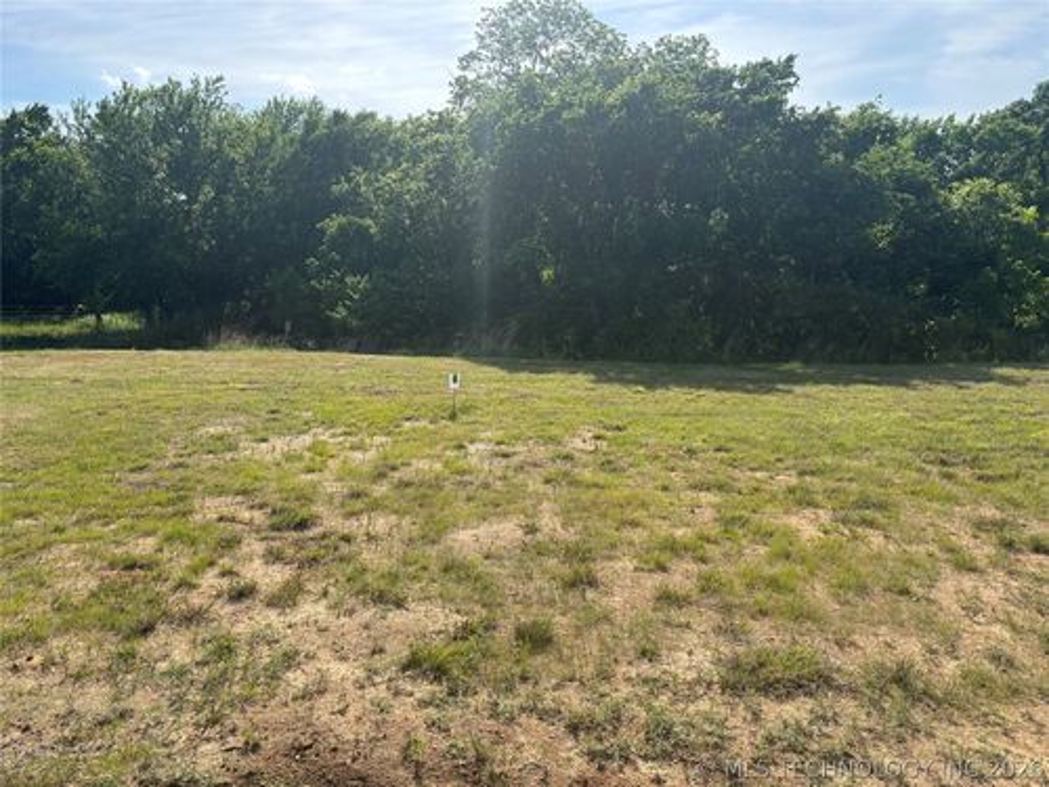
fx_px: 788
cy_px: 394
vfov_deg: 53.1
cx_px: 524
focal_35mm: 26
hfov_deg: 67.3
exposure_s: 1/2639
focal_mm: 5.96
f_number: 1.6
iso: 50
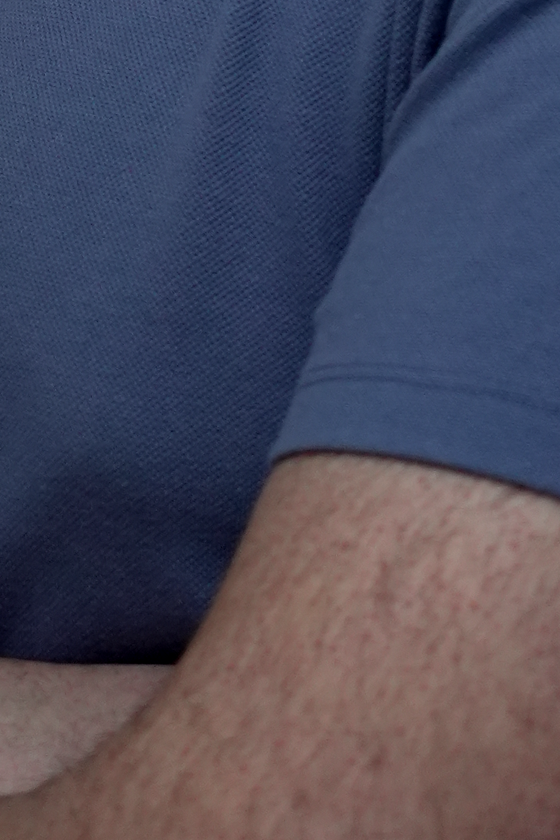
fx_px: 7886
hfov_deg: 4.1
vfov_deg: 5.9
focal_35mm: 338
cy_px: -927
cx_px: 116
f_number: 2.8
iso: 640
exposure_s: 1/100
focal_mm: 50
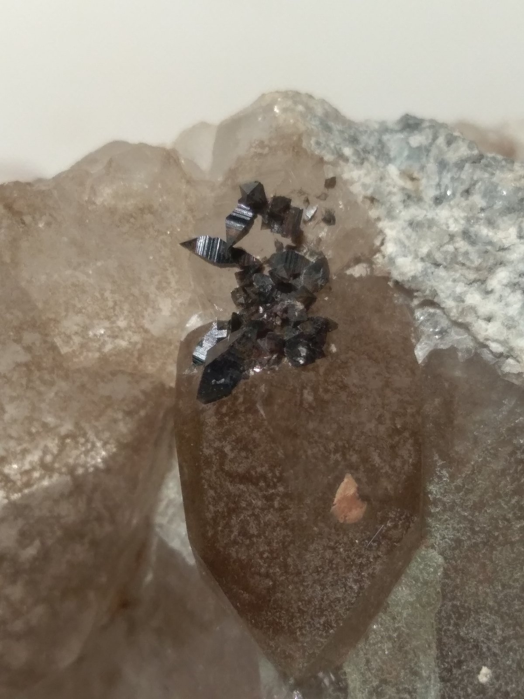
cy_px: 350
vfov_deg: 67.3
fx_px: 525
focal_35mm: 26
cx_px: 262
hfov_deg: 53.1
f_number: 2
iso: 165
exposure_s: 1/100
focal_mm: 3.54
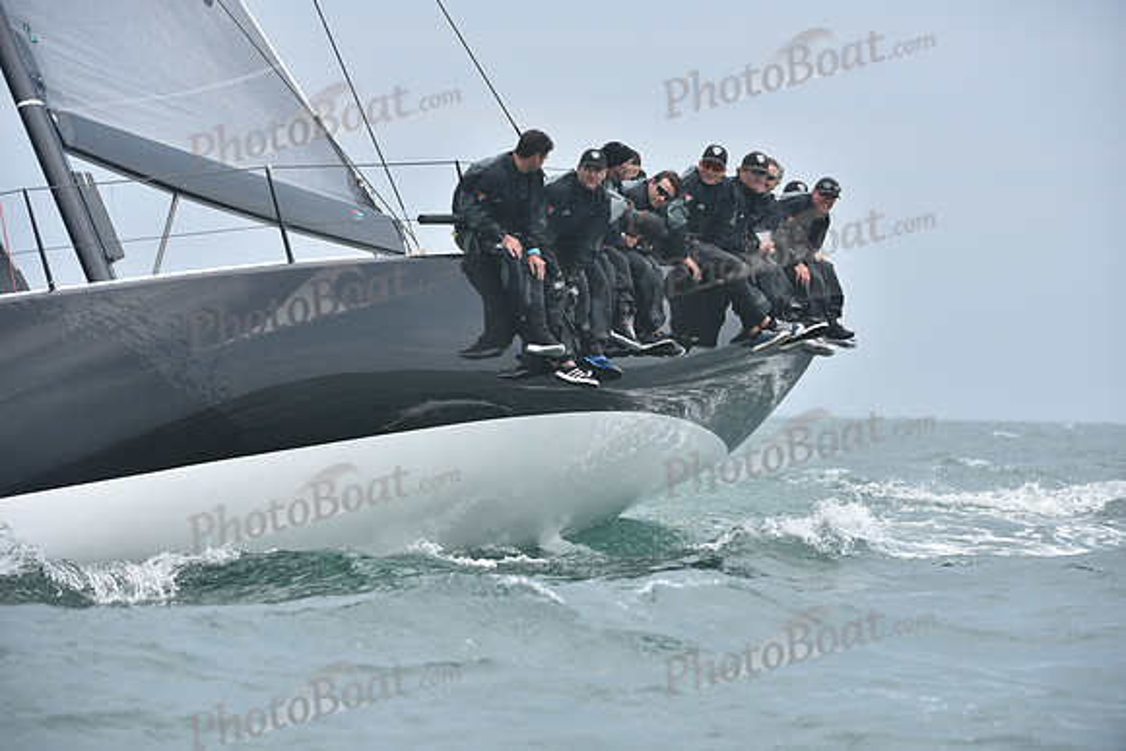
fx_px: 6257
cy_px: 376
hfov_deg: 10.3
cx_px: 563
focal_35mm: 200
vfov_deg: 6.9
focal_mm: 200
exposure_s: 1/1000
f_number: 6.3
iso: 320
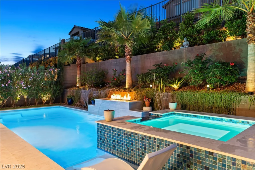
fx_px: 177
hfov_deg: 71.5
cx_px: 128
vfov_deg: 51.3
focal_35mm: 25
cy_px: 85
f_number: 4.5
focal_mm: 25
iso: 400
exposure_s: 1/2.5
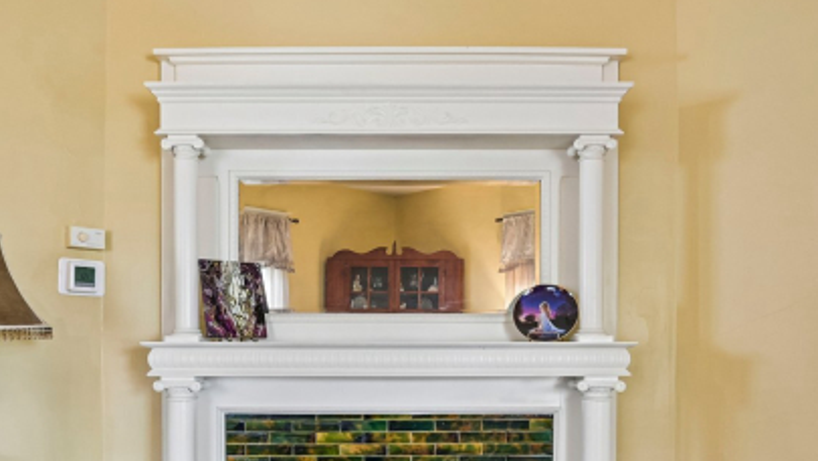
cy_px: 330
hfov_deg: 62.6
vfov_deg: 37.1
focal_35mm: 31
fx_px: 673
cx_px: 400
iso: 400
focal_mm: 16
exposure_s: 1/2
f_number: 8
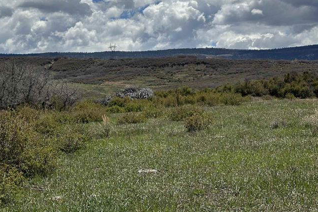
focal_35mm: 80
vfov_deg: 16.9
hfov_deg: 25.1
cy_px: 38
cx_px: 85
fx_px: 707
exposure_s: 1/10870
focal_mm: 6.86
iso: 64
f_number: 1.78
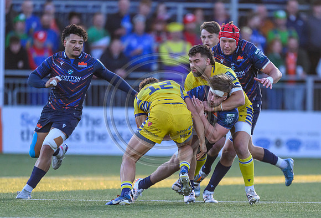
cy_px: 122
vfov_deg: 1.5
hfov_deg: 2.3
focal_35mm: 901
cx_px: 208
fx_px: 8072
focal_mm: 560
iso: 3200
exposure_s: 1/2000
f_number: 4
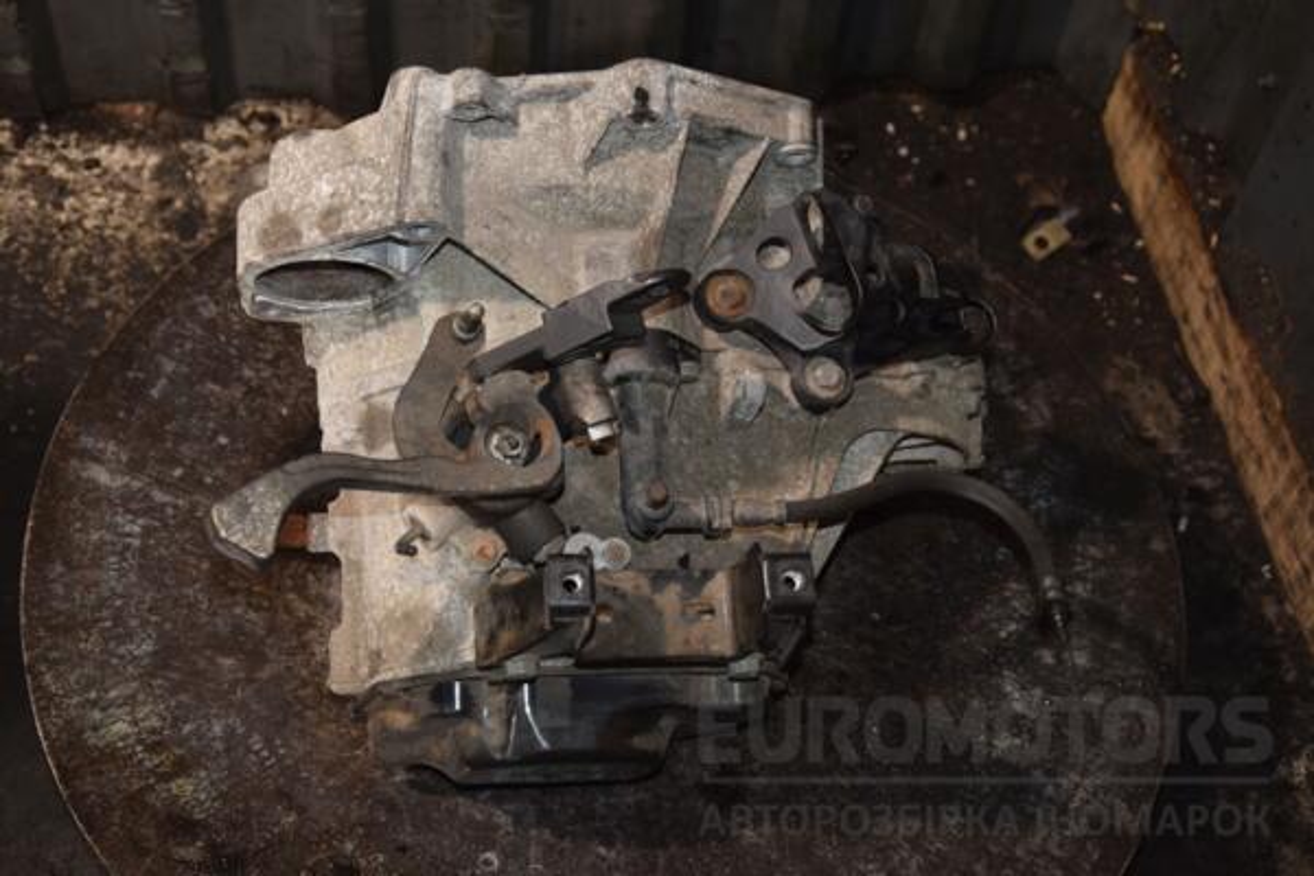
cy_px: 438
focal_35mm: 60
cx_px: 657
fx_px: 2190
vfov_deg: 22.6
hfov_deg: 33.4
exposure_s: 1/60
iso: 800
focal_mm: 40
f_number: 4.8
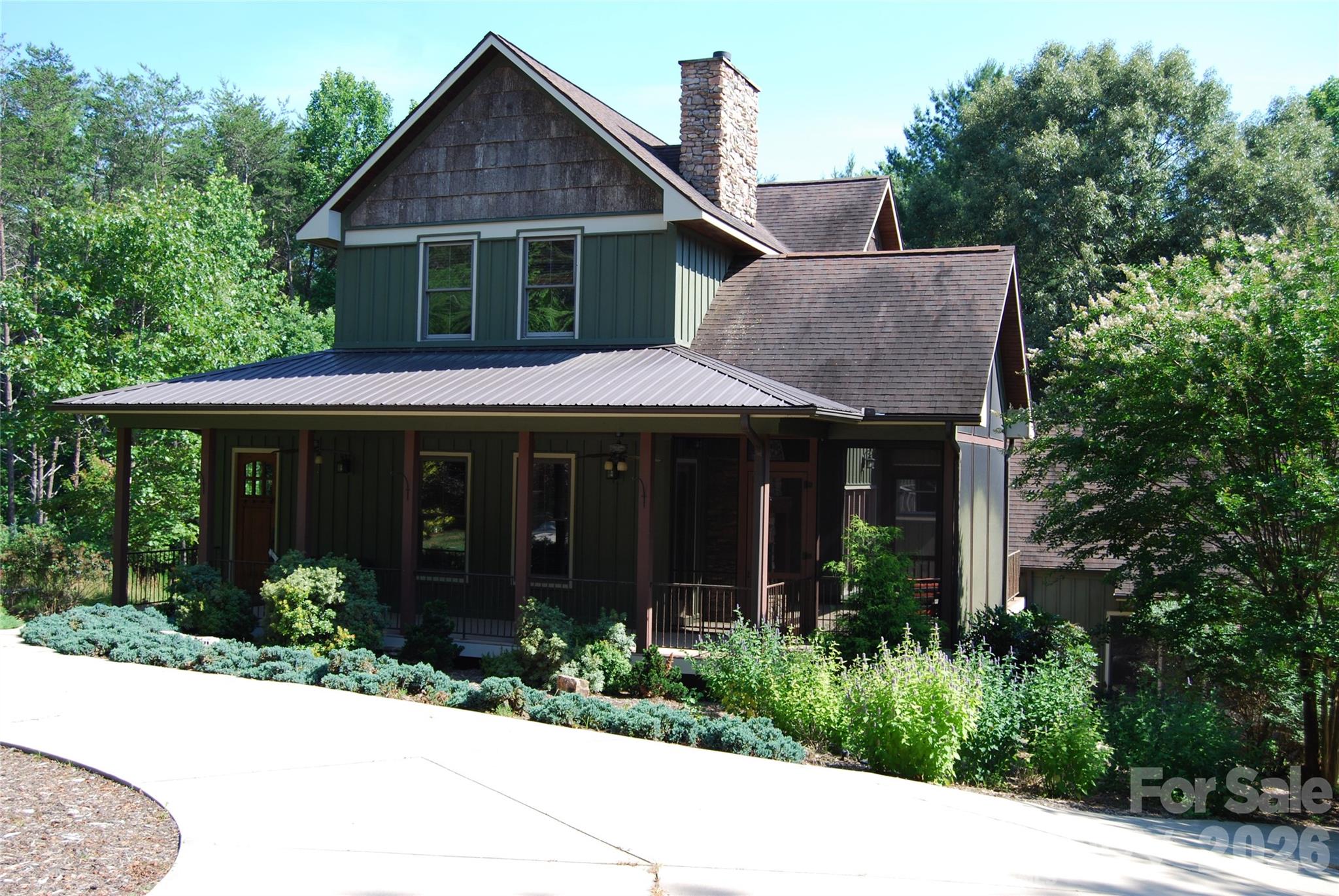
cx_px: 670
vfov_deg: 37.0
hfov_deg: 53.1
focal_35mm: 36
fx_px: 1340
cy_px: 448
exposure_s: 1/125
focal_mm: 24
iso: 100
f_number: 5.6
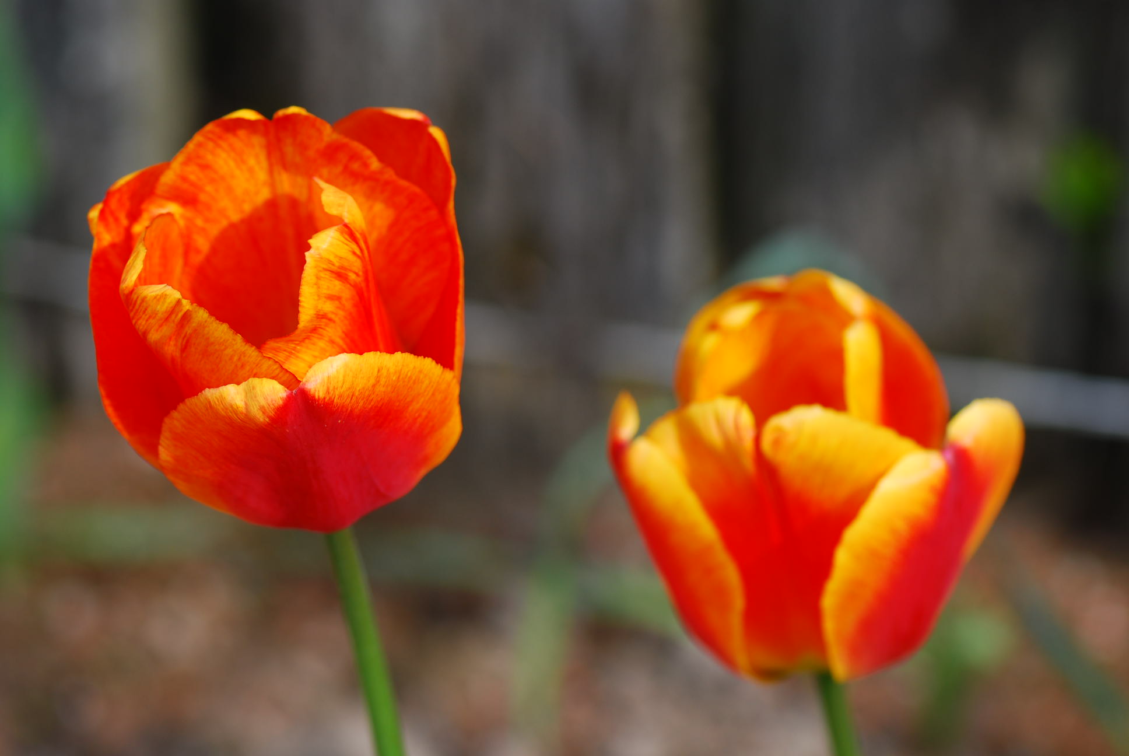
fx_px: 4945
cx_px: 564
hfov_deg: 13.0
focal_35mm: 158
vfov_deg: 8.7
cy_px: 378
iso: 100
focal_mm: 105
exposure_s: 1/400
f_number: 4.5
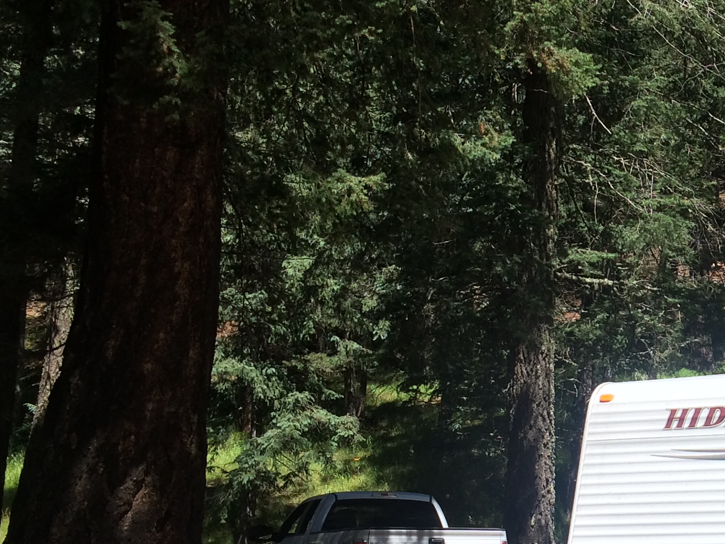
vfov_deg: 20.4
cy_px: 269
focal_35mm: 72
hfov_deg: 24.7
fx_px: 1508
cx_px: 845
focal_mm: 4.15
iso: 32
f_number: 2.2
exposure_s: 1/1325
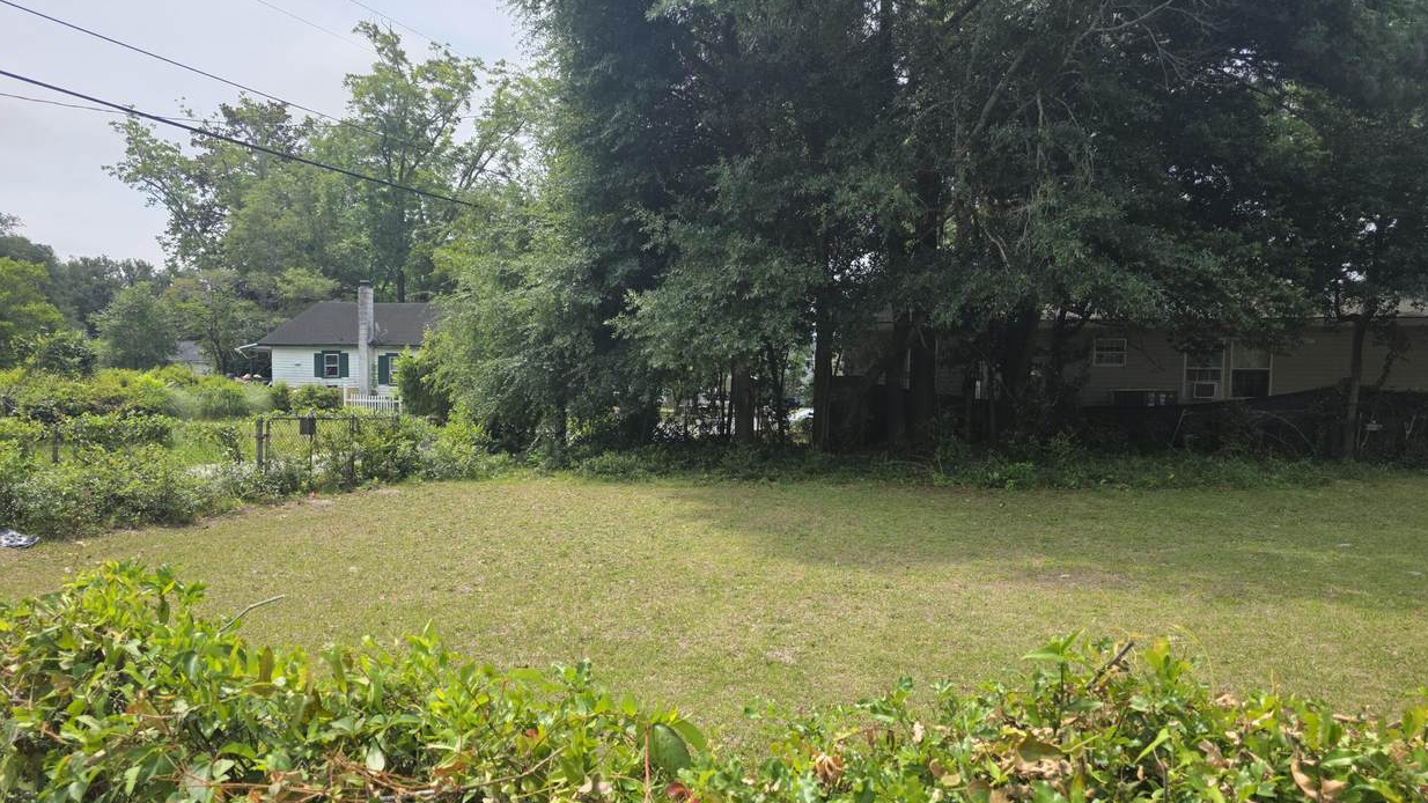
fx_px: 984
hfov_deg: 71.9
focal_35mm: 26
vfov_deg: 44.3
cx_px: 730
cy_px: 461
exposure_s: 1/4057
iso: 80
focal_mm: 6.3
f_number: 1.7
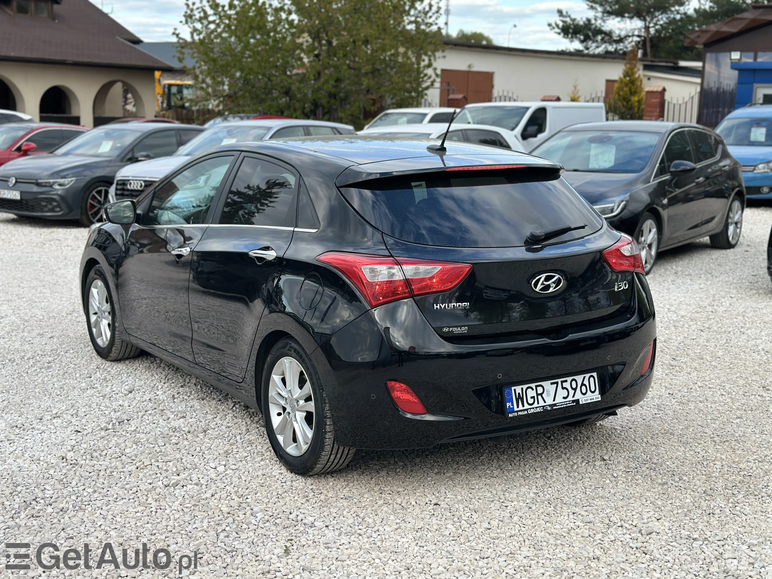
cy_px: 290
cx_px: 386
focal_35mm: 48
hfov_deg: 39.7
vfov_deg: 30.3
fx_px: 1071
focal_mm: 6.86
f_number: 1.78
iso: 80
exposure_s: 1/1019
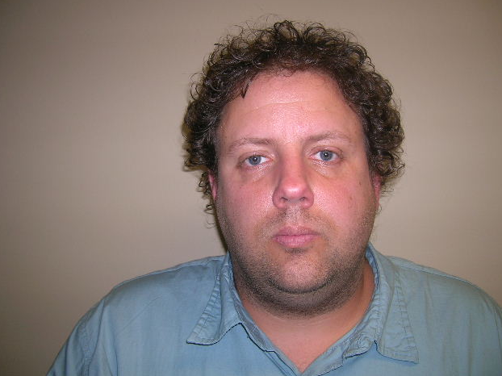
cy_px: 190
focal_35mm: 35
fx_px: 507
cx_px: 253
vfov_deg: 40.7
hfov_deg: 52.6
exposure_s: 1/60.1
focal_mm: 5.7
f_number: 2.9
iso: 50
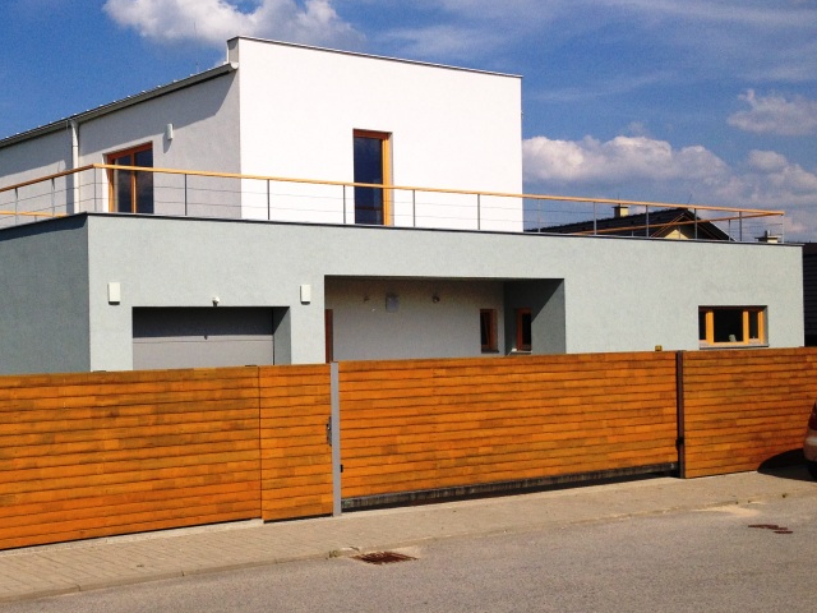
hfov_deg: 33.7
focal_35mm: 56
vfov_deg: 26.1
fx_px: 1322
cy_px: 324
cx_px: 206
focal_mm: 4.28
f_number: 2.4
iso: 50
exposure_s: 1/3953
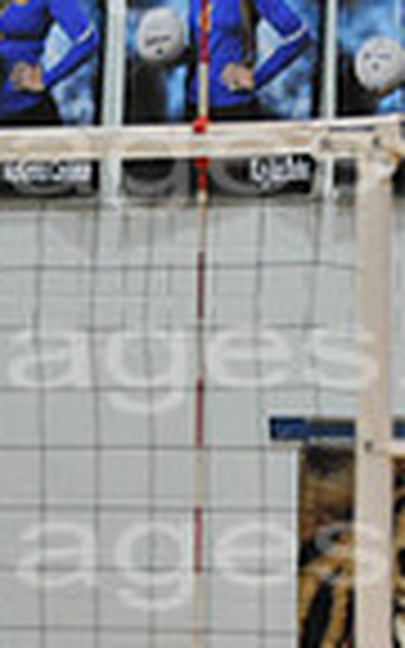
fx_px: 10172
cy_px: 652
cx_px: -238
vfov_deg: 3.6
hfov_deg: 2.3
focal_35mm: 576
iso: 8000
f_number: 3.2
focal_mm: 140
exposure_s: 1/800
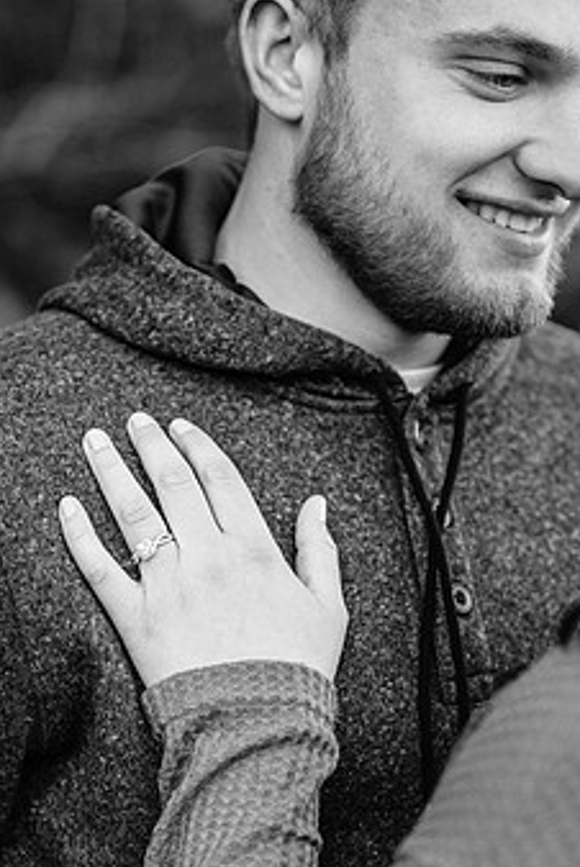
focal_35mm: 113
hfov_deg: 12.1
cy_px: 557
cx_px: 244
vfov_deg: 18.1
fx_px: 2725
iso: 320
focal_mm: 85
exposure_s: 1/200
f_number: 2.8
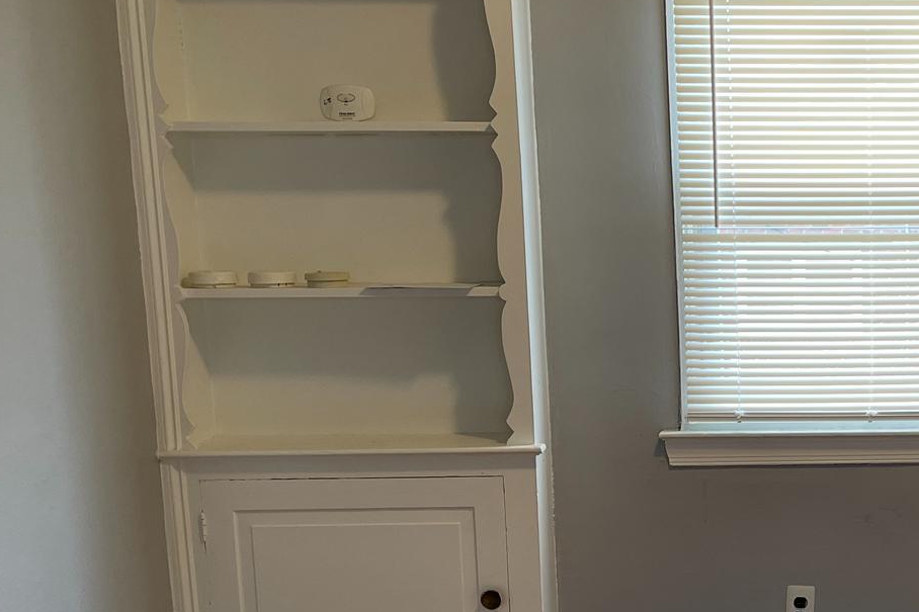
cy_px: 439
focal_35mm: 61
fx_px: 1557
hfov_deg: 30.9
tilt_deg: -10.5
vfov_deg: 22.1
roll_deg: +0.3
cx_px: 879
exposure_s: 1/120
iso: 80
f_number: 1.6
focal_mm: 5.1
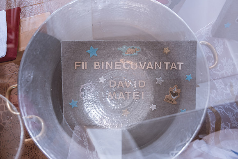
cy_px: 86
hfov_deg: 65.4
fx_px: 185
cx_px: 128
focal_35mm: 28
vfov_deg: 46.4
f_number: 2.8
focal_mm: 26
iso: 800
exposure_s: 1/125
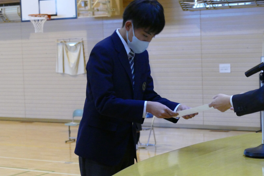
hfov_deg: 21.0
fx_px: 711
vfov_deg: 14.1
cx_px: 120
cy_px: 97
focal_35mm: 97
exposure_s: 1/100
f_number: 3.8
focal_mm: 31.83
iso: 3200
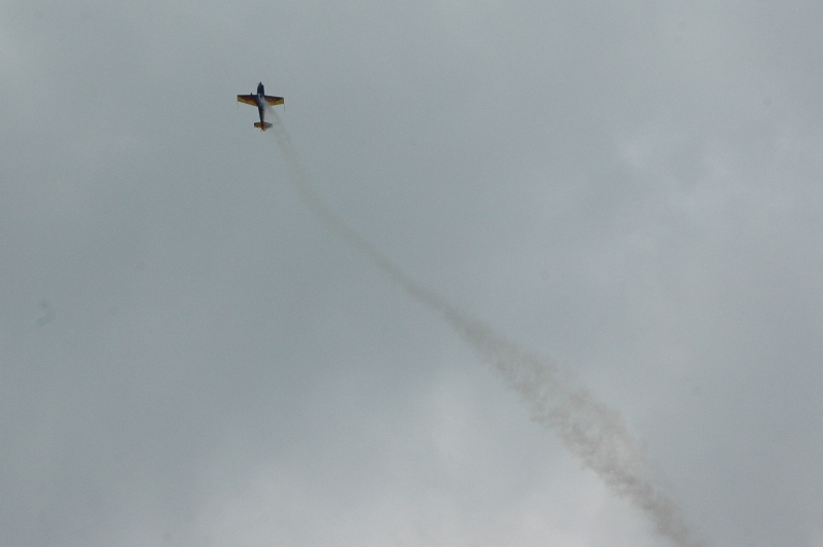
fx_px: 2398
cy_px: 274
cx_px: 412
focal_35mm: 105
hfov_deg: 19.5
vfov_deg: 13.0
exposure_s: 1/640
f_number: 13
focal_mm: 70
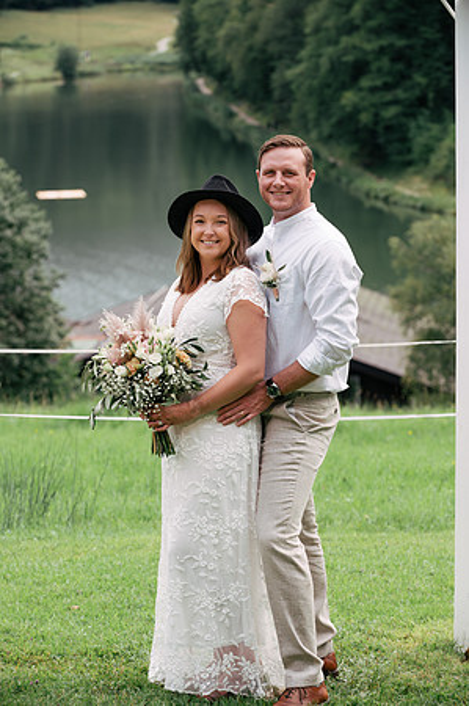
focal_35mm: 125
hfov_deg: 10.9
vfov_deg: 16.4
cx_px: 234
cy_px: 353
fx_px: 2448
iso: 500
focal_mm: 125
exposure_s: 1/250
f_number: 6.3
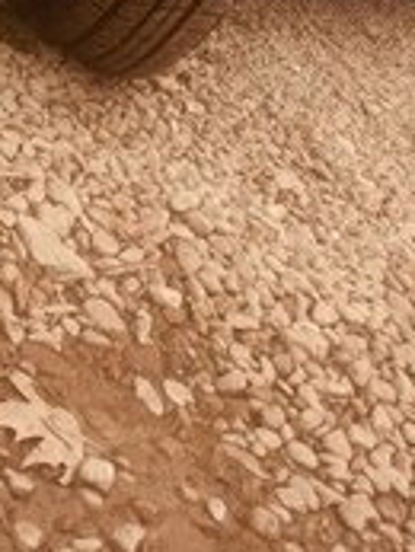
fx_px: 1325
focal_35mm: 83
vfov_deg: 21.2
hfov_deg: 17.6
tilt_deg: -9.2
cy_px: -175
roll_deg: -27.9
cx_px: 73
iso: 32
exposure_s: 1/176
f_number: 2.2
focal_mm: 4.15
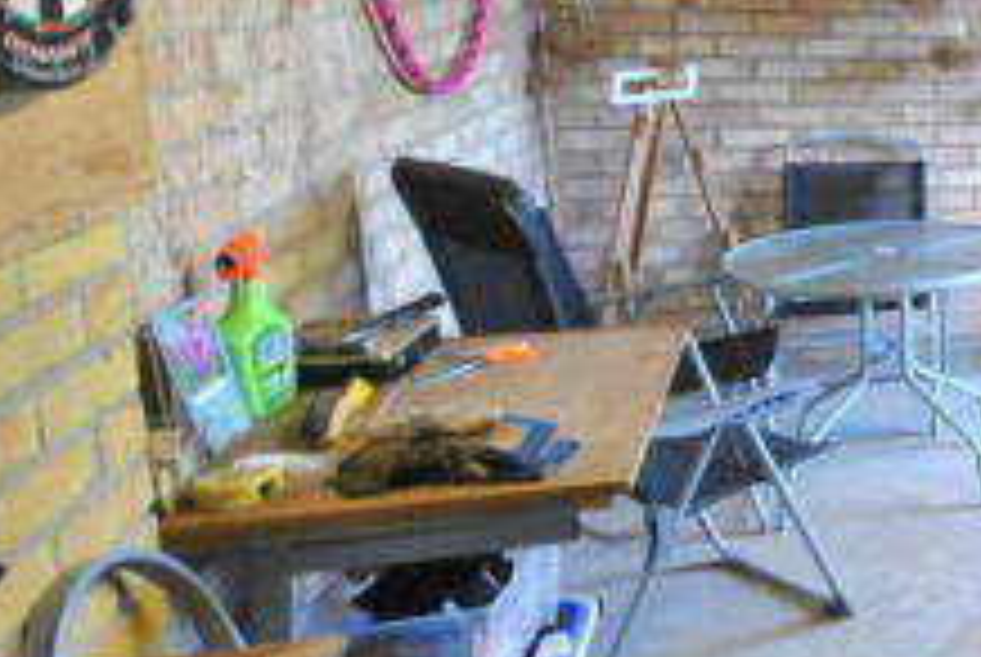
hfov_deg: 28.8
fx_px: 1228
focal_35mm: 45
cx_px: 1451
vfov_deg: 29.4
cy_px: 151
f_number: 4
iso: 400
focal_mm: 10
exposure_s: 1/13
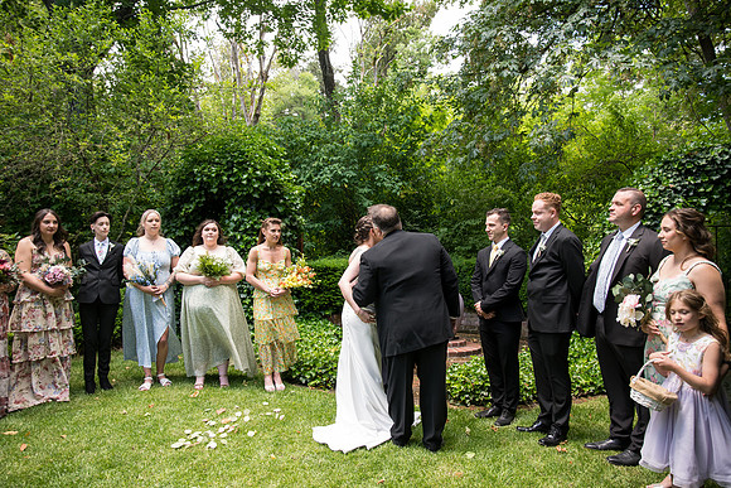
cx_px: 366
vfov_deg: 53.2
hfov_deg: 73.7
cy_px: 244
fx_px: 487
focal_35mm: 24
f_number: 3.5
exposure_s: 1/400
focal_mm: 24
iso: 640
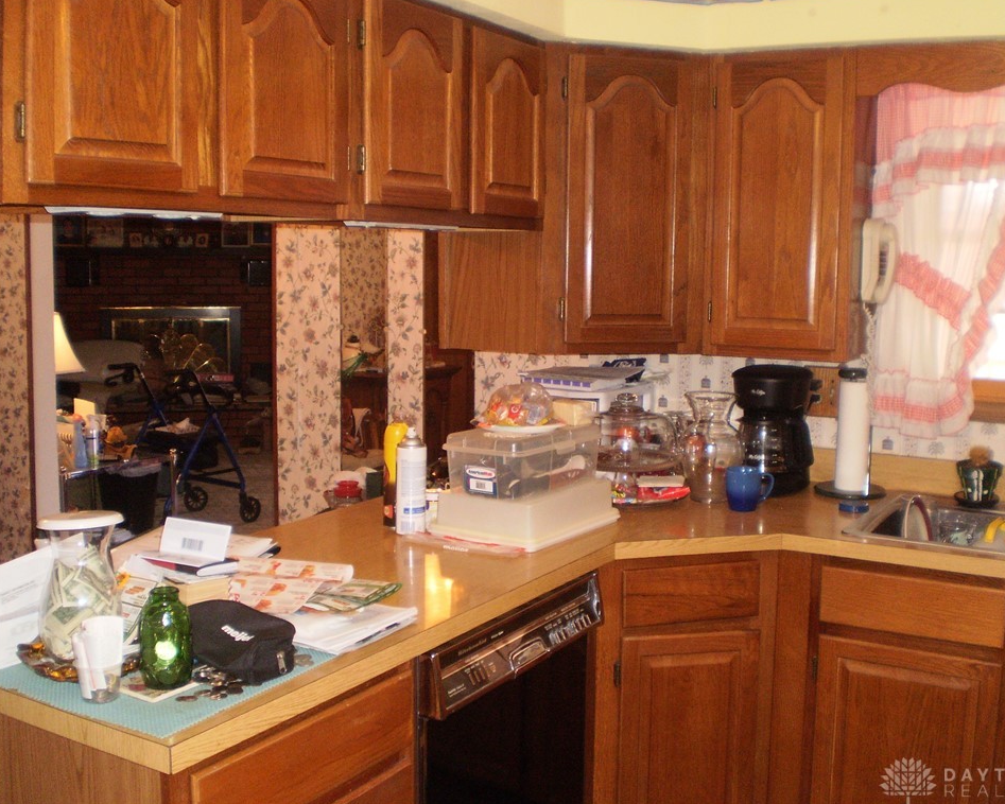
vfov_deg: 39.2
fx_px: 1131
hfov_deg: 47.9
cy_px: 399
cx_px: 538
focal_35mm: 38
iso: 250
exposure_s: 1/30
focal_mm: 6.3
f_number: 3.1
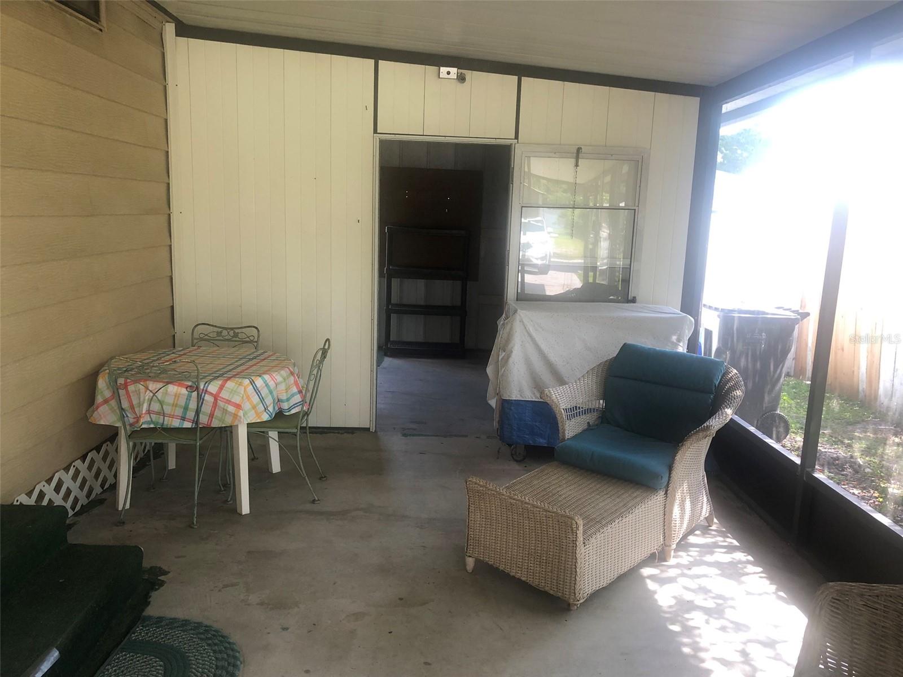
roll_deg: -1.3
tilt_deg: -9.6
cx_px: 452
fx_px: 730
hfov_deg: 63.4
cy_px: 338
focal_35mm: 28
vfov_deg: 49.7
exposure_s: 1/40
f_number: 1.8
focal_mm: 4
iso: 25
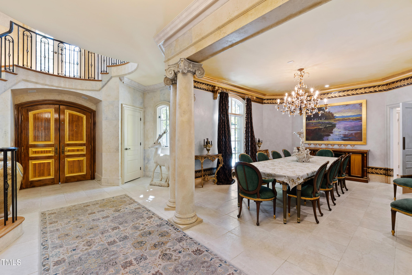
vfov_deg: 77.3
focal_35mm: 15
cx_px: 206
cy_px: 138
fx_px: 172
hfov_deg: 100.4
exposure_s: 1/1.25
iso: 100
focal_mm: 10
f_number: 8
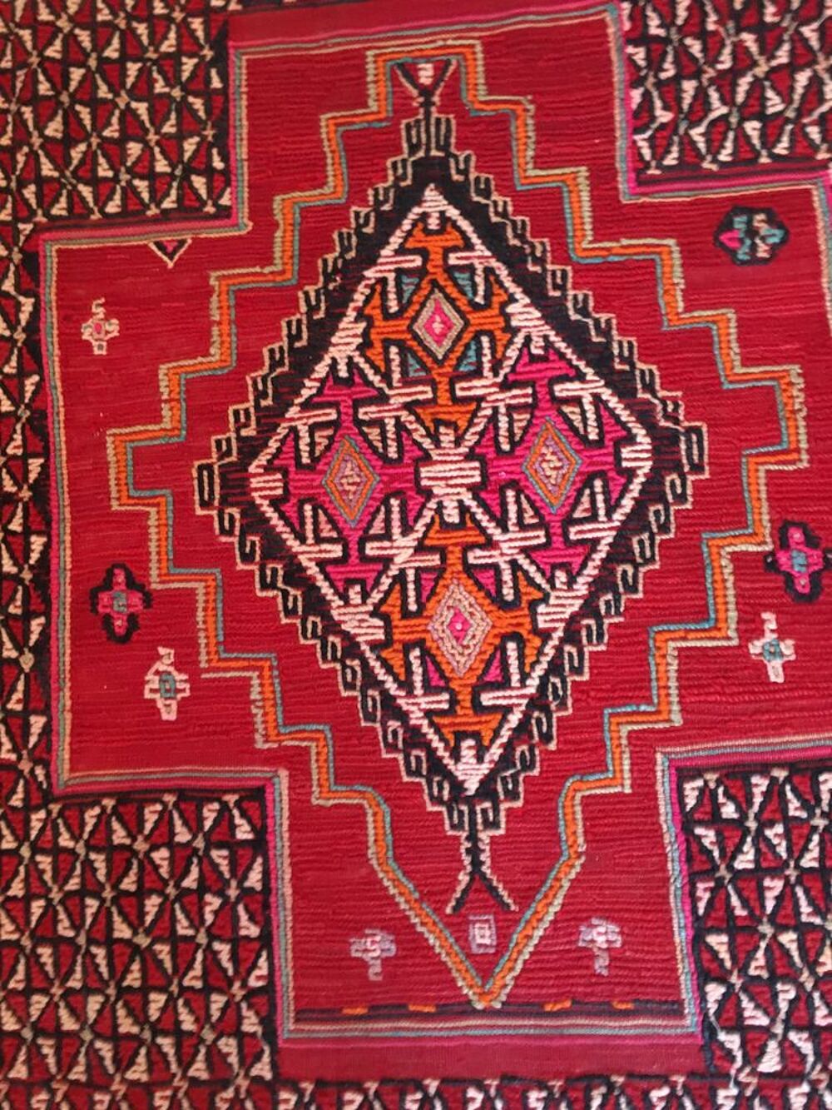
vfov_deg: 61.7
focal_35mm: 29
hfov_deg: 48.2
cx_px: 416
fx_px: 929
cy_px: 555
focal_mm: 4.15
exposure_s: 1/17
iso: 400
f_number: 2.2
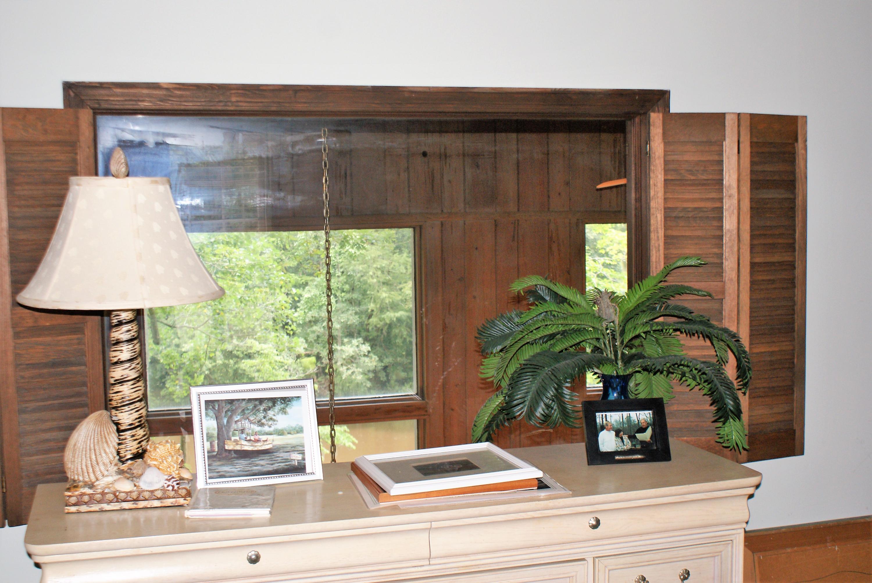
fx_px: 1019
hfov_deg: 46.3
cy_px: 292
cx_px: 436
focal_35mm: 42
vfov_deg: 32.0
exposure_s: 1/60
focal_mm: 28
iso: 400
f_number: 4.5
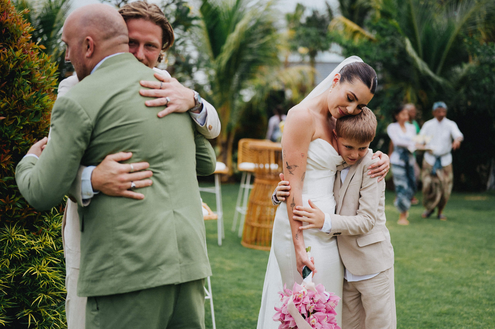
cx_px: 266
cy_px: 152
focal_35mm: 54
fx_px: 739
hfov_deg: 37.0
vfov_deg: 25.1
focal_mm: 50
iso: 400
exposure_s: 1/4000
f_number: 1.8
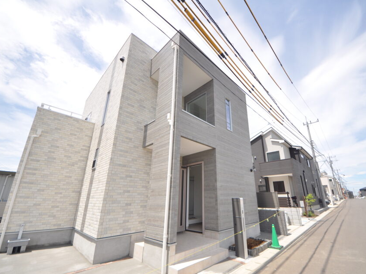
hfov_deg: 101.7
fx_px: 148
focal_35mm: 14
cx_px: 203
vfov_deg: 85.6
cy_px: 144
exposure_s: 1/1500
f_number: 4.5
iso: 400
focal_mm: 8
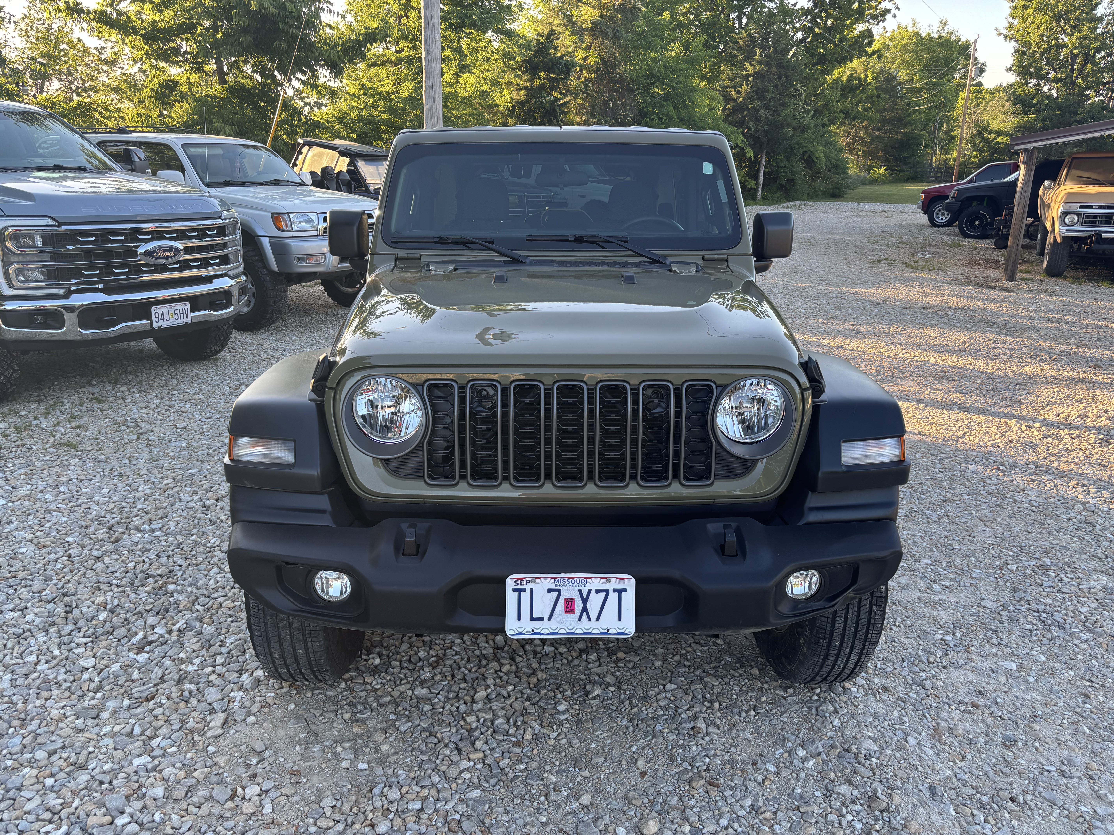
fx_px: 837
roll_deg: -0.6
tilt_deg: -16.1
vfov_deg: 53.1
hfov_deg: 67.3
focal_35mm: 26
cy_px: 418
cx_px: 557
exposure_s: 1/163
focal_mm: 5.96
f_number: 1.6
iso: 40
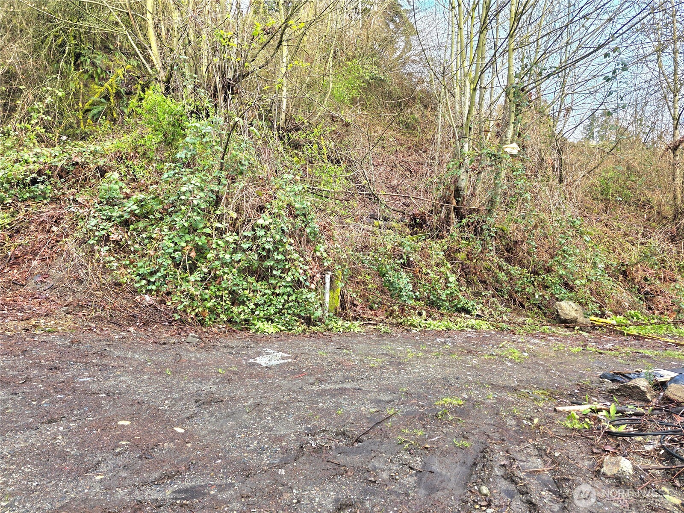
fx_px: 454
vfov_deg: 58.9
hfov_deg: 73.9
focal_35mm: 23
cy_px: 256
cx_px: 342
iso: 40
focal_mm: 6.3
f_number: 1.7
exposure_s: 1/182
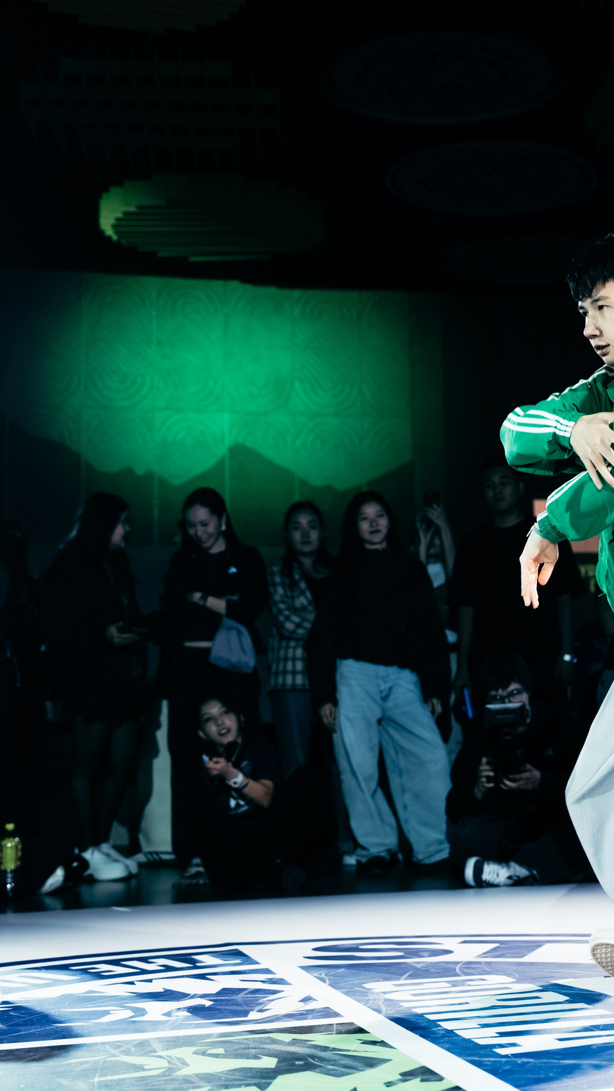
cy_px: 546
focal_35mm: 63
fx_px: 1823
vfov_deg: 33.3
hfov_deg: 18.8
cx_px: 536
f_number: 2.8
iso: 3200
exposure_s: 1/800
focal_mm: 40
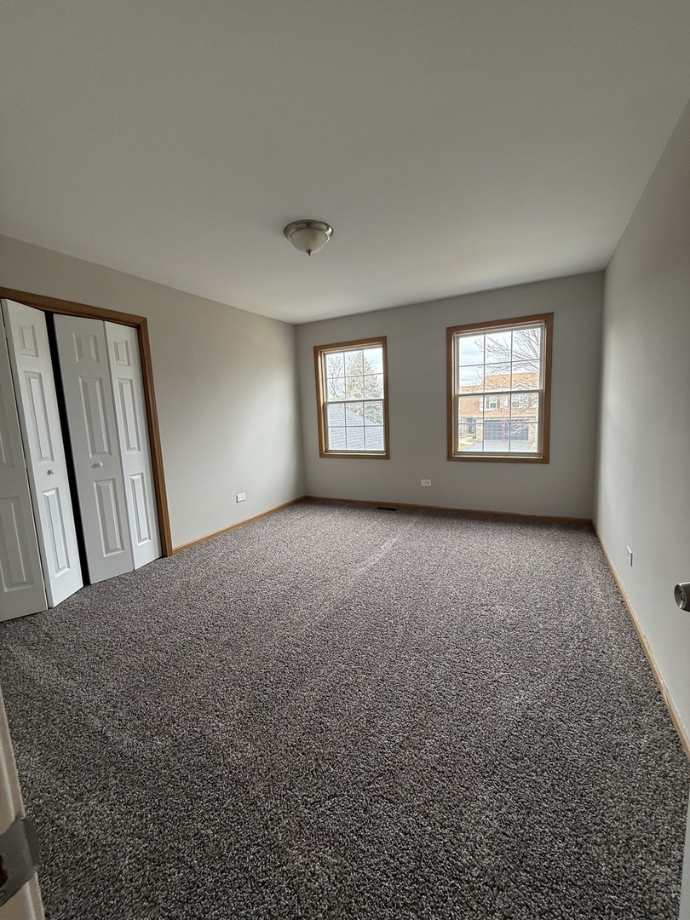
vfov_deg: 102.1
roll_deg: +2.7
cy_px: 460
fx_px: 372
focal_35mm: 14
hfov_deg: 85.7
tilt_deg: -7.1
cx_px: 345
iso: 100
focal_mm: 2.22
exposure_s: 1/99
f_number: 2.2
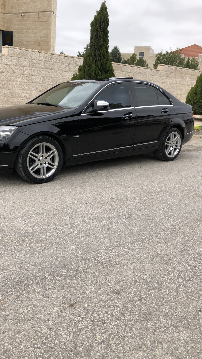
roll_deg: -3.4
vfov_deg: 62.6
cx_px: 82
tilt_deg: -16.4
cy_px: 182
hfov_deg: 37.7
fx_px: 295
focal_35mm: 31
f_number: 1.8
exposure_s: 1/716
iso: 20
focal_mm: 3.99
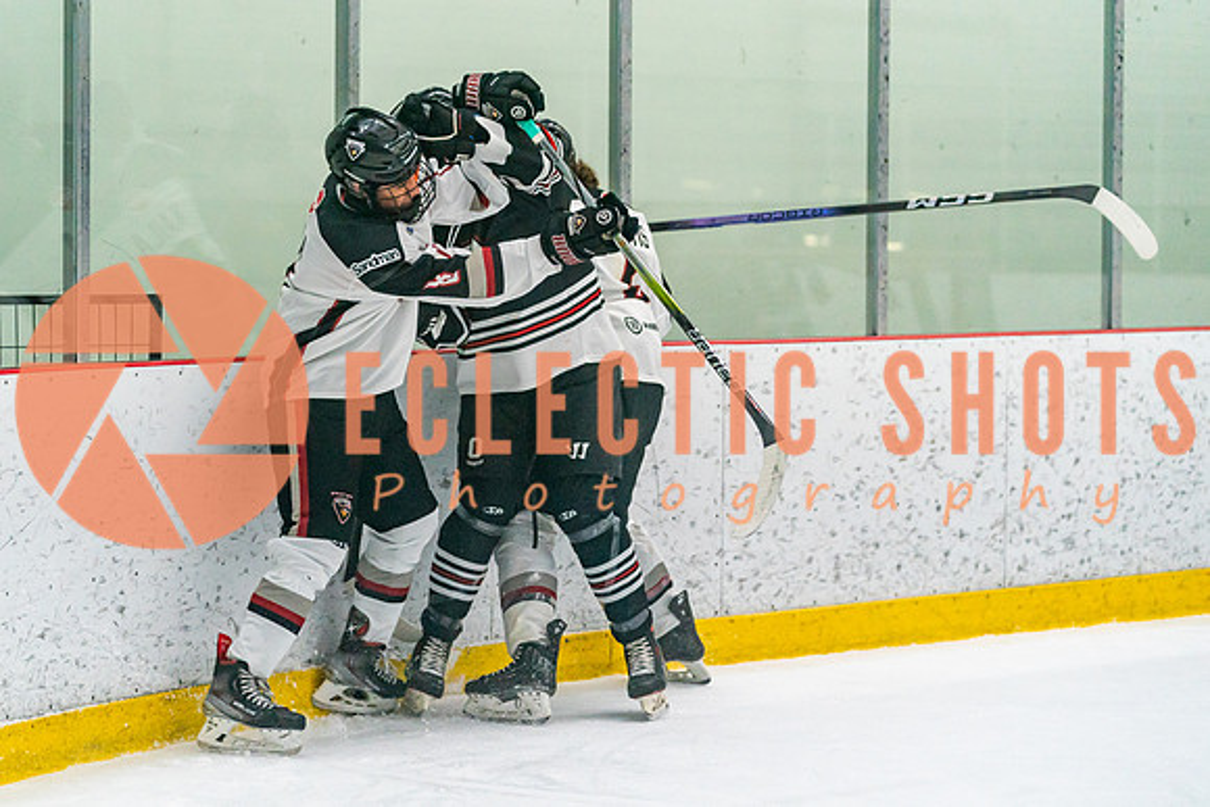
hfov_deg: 18.4
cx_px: 491
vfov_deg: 12.3
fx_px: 3732
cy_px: 425
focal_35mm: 111
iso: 3200
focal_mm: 92
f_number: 2.8
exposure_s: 1/1250
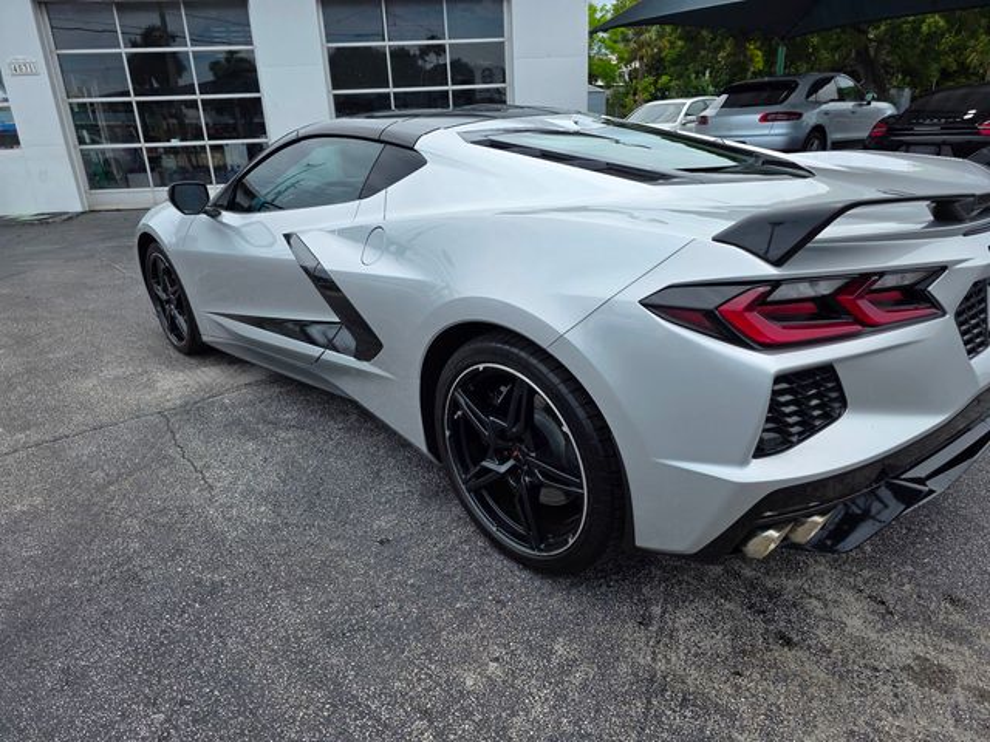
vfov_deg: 58.9
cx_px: 495
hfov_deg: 73.9
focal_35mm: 23
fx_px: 658
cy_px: 371
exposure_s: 1/3579
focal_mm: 6.3
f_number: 1.7
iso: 80
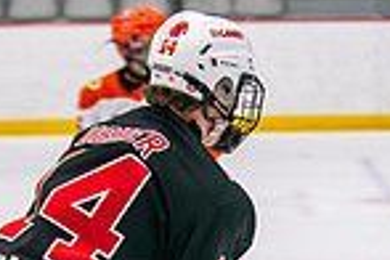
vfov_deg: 4.9
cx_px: 218
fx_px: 3001
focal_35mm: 277
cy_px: 402
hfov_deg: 7.4
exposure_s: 1/640
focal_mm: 70
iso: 800
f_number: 2.8
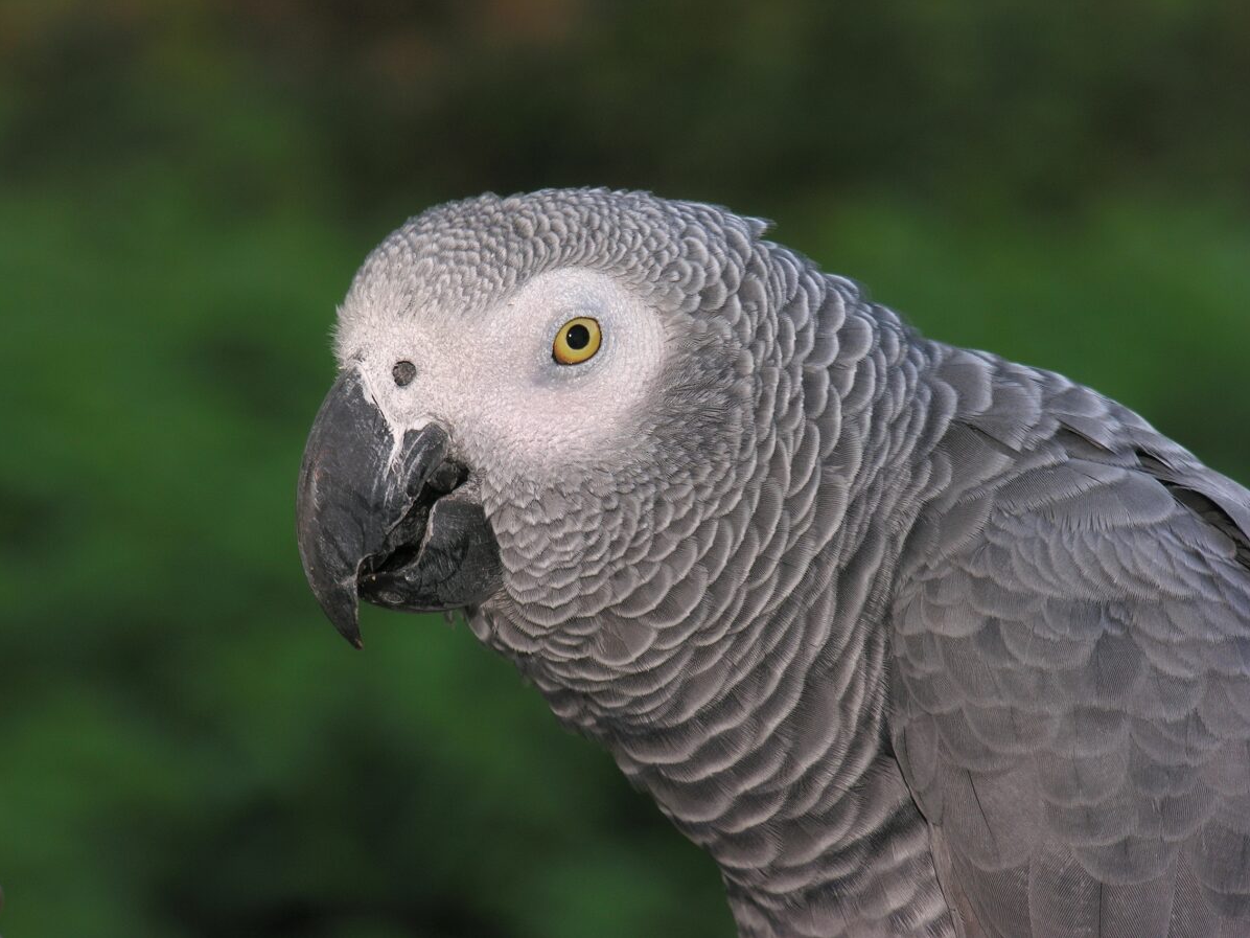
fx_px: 10111
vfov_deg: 5.3
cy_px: 468
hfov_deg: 7.1
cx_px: 624
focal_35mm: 280
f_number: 5.3
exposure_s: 1/60
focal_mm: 71
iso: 50
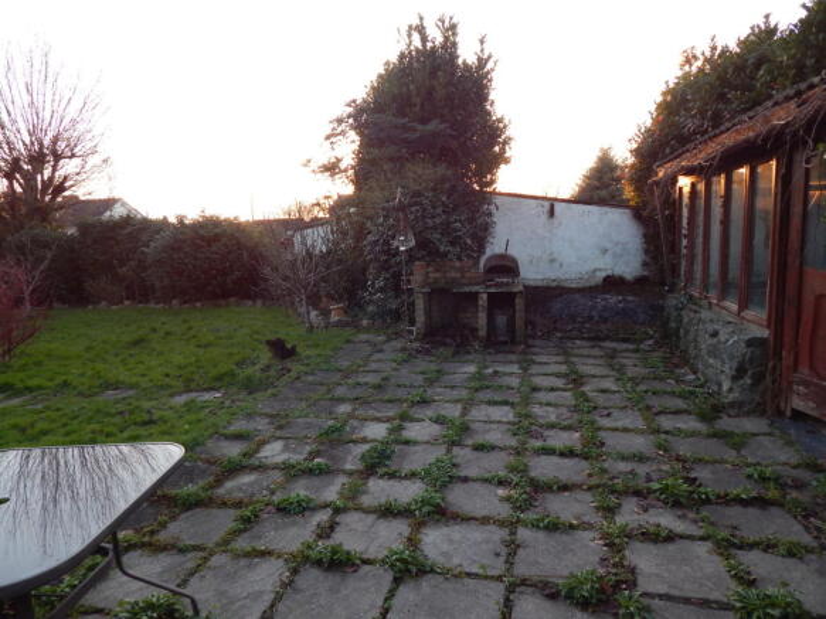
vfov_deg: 58.9
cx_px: 413
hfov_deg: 73.9
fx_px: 549
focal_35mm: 23
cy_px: 310
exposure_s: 1/80
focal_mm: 4
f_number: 3
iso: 125
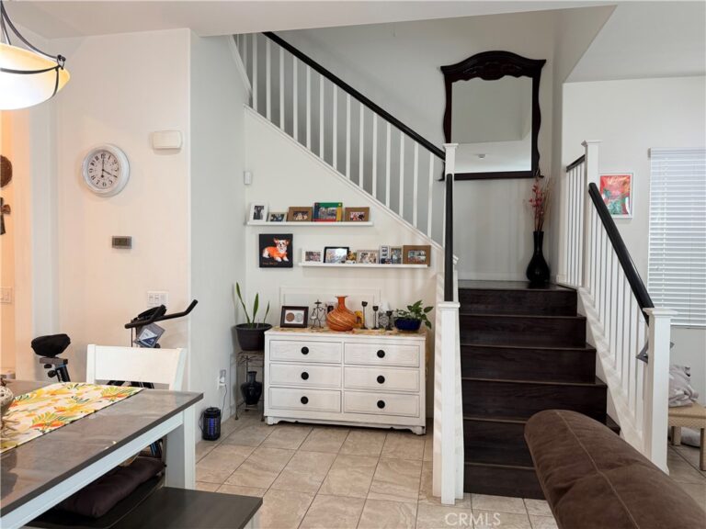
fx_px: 489
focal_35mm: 24
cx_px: 353
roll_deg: -0.3
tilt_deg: -1.6
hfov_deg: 71.6
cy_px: 264
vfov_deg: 56.8
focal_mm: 6.76
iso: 160
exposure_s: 1/120
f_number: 1.78
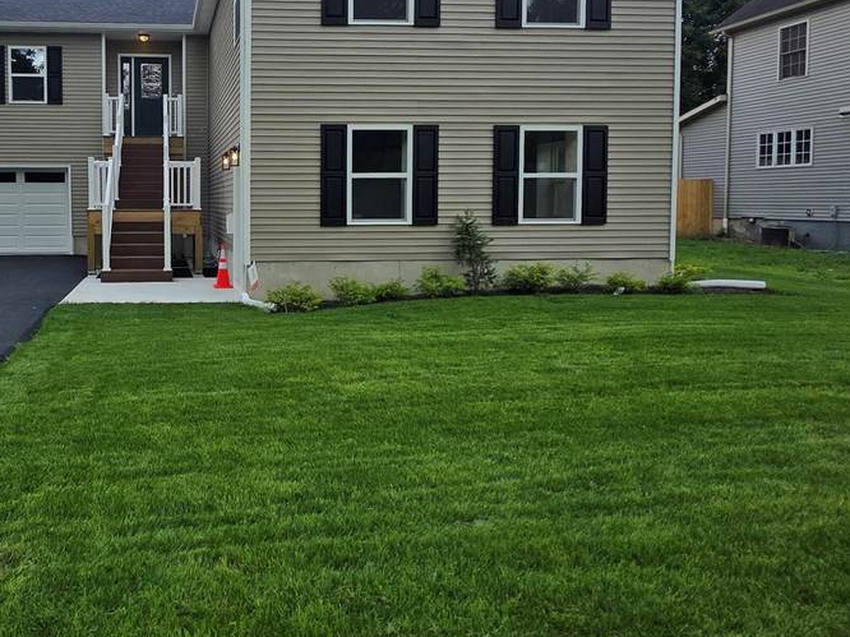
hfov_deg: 65.2
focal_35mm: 25
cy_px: 198
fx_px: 614
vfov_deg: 53.4
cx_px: 213
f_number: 1.9
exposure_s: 1/892
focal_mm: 2.2
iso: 40
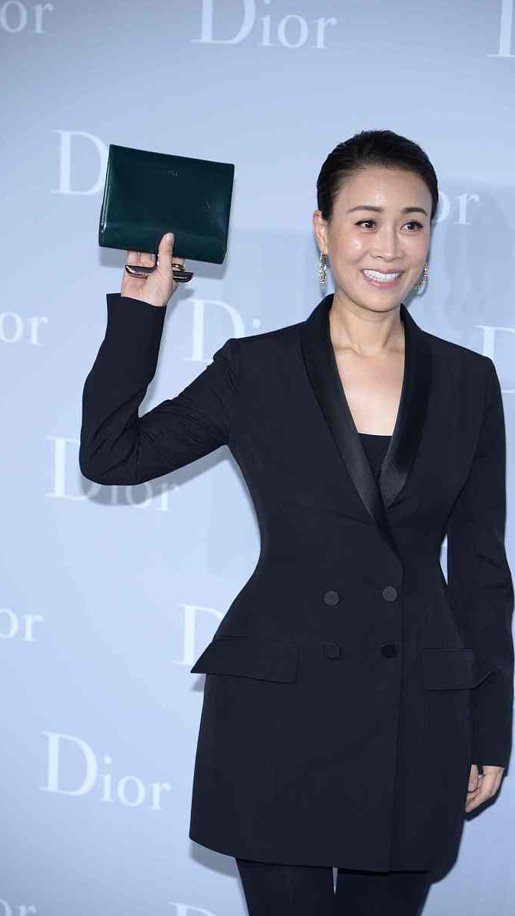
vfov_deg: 17.0
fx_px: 3058
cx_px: 278
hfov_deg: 9.6
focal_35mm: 126
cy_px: 458
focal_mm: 120
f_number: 4
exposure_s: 1/250
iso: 500
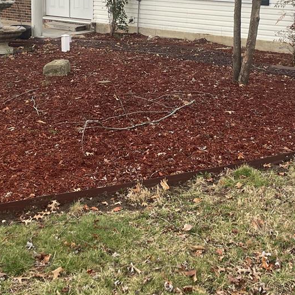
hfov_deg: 24.6
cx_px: 159
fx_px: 675
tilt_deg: -5.6
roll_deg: -0.6
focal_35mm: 70
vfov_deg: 24.1
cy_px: 40
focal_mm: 4.2
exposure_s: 1/467
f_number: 1.6
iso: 32
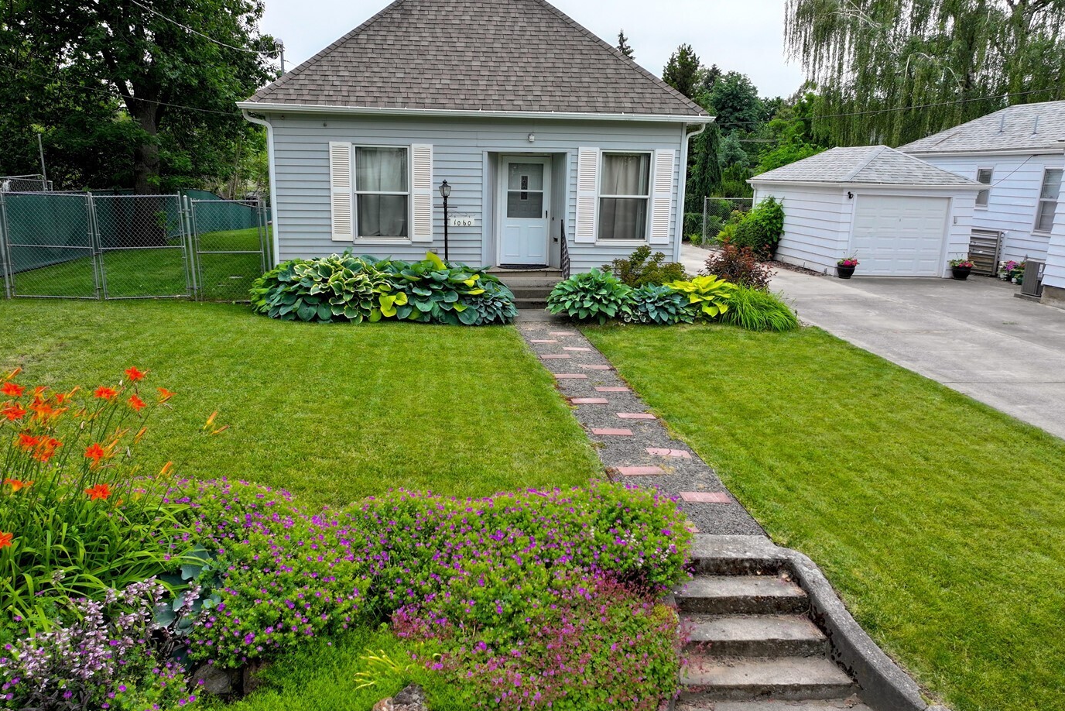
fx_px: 858
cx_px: 519
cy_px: 414
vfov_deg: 44.8
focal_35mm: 29
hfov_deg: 63.6
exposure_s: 1/2000
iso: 240
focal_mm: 12.29
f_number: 2.8
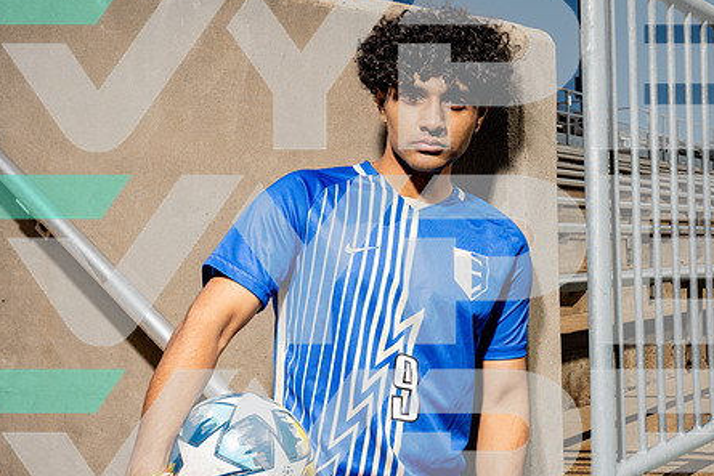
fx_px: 1111
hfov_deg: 35.6
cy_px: 260
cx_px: 372
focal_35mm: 56
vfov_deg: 24.2
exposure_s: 1/250
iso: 100
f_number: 14
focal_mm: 43
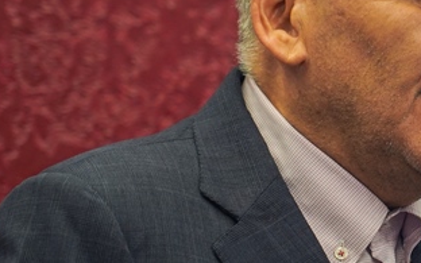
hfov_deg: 6.7
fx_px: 3545
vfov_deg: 4.3
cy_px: 123
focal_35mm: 309
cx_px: 525
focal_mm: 105
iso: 1000
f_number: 4
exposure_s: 1/160
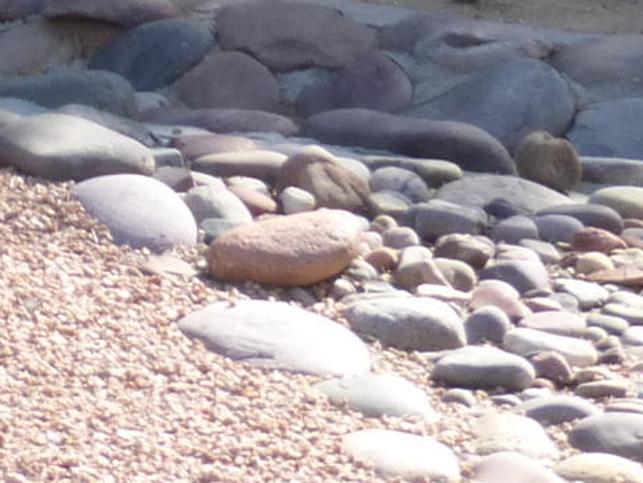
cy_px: -796
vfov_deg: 4.5
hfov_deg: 6.1
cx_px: -206
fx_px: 5947
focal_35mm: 320
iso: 100
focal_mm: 9
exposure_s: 1/250
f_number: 4.4
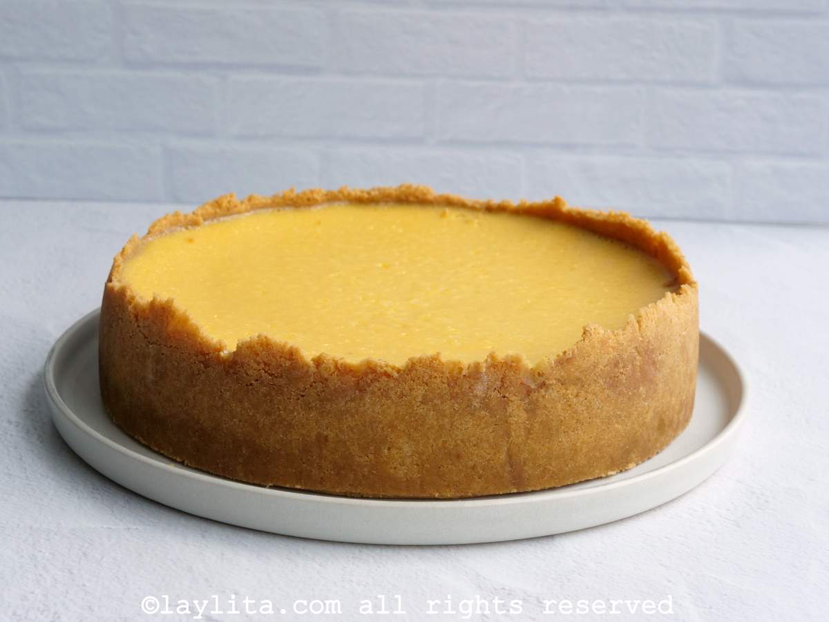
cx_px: 414
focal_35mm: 72
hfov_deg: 27.0
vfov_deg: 20.4
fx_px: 1724
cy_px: 311
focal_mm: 36
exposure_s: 1/80
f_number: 8
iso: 800
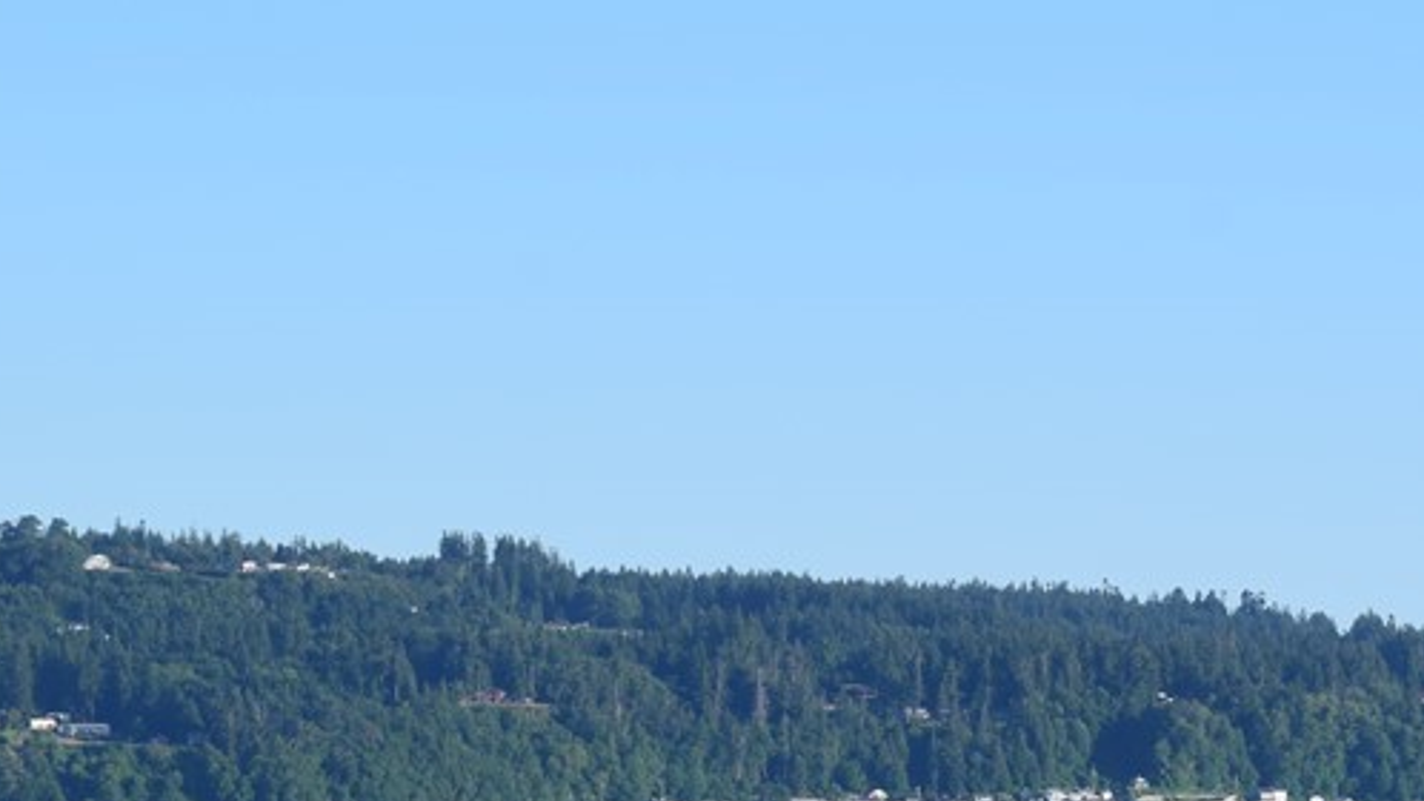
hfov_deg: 9.2
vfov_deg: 5.2
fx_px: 8797
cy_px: 784
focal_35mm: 233
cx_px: 1507
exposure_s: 1/320
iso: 200
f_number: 9
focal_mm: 68
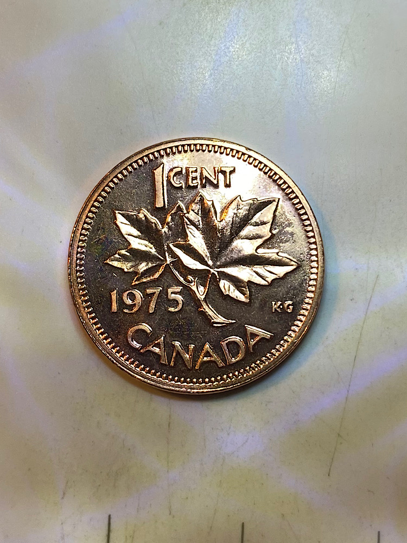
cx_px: 204
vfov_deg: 67.3
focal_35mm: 26
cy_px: 272
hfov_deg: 53.1
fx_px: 408
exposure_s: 1/120
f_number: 1.8
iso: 40
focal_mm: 4.25
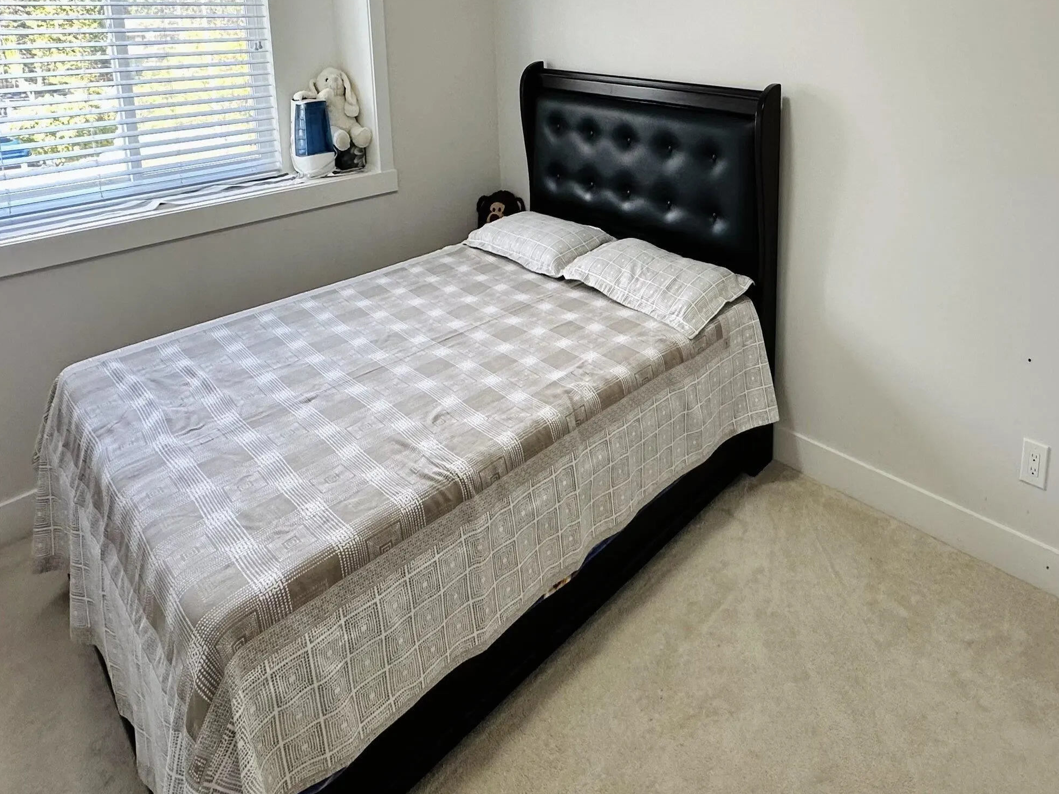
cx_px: 683
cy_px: 191
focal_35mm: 22
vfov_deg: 57.7
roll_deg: -0.5
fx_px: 673
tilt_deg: -12.0
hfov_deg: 74.6
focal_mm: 2.22
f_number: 2.2
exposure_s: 1/120
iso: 160
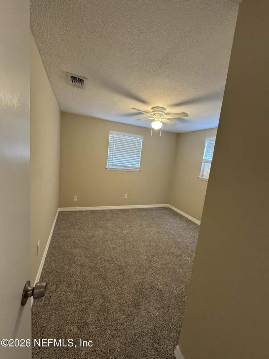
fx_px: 145
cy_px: 180
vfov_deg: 102.1
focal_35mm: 14
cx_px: 134
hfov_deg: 85.7
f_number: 2.2
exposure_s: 1/60
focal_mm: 2.22
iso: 320
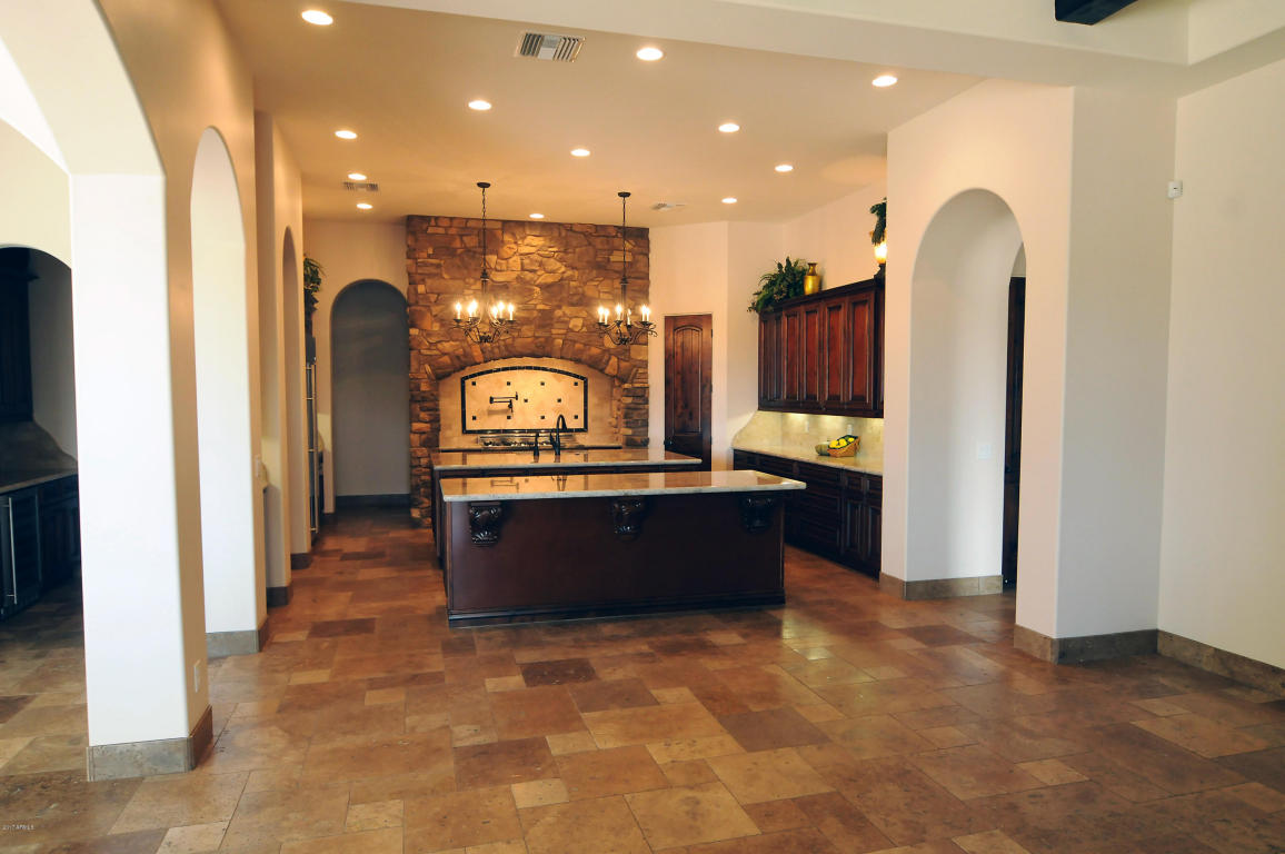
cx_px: 642
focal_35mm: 22
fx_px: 802
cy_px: 427
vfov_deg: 56.0
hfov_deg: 77.4
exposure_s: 1/30
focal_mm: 15
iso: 800
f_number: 6.3
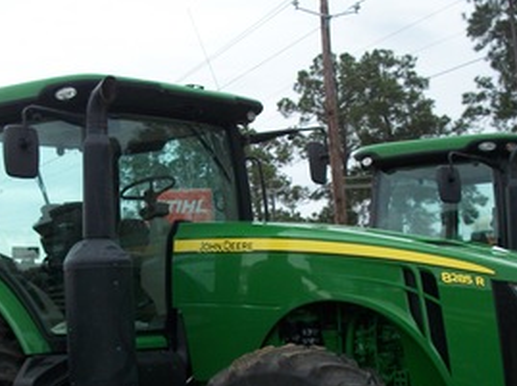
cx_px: 200
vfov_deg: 18.0
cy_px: 300
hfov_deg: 24.1
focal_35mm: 81
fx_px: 1208
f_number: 3.2
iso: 80
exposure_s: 1/100
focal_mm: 7.1
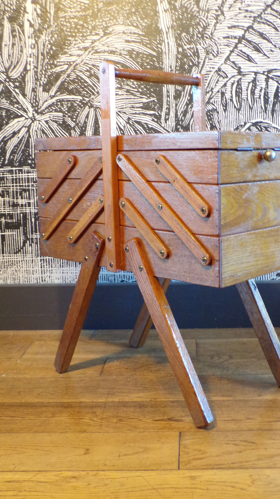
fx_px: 541
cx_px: 171
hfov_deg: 28.9
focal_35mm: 41
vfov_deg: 49.4
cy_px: 249
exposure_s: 1/9
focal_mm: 6.6
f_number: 3.3
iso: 400
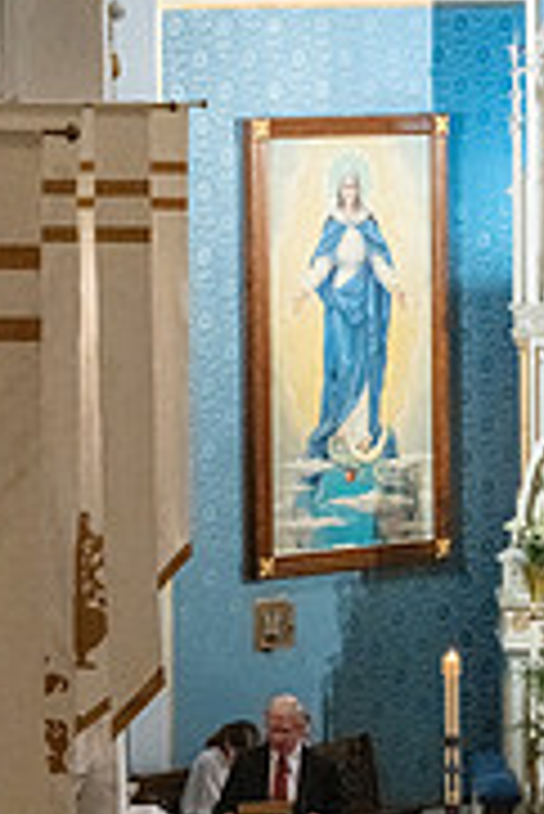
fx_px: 4162
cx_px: 72
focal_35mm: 184
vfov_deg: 11.0
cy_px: 872
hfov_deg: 7.5
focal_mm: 74
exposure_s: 1/60
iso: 5000
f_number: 14
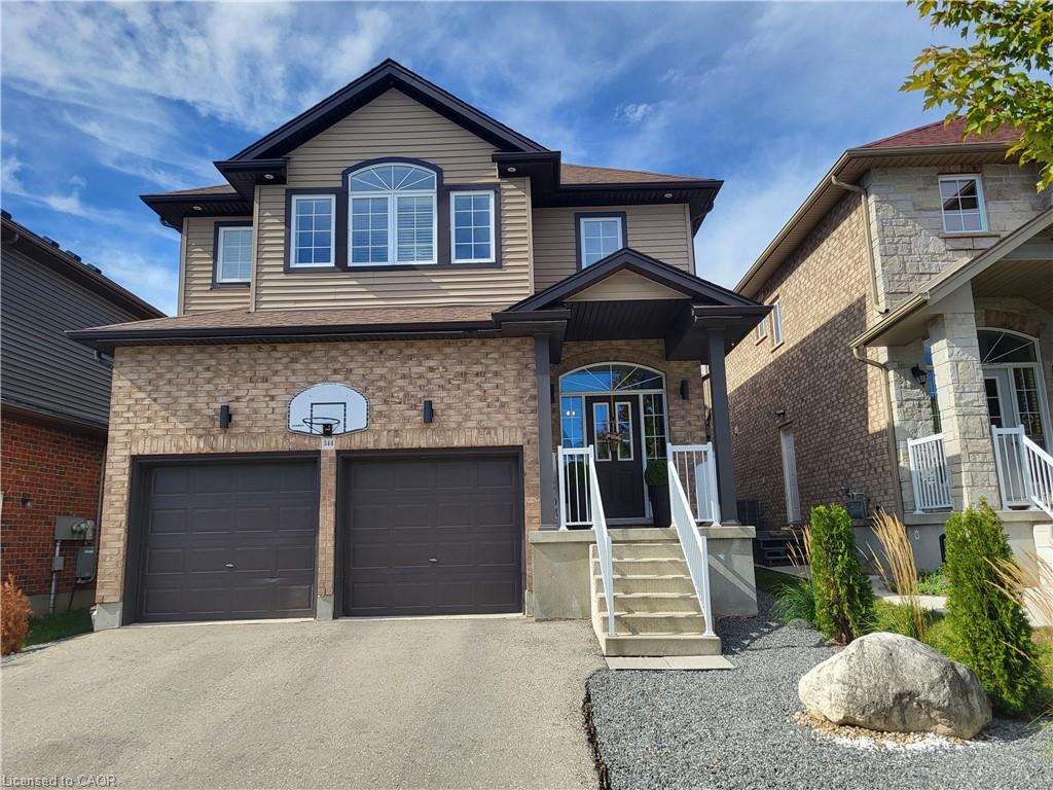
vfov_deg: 53.1
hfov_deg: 67.3
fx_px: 791
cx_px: 526
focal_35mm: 26
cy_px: 395
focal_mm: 5.4
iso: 40
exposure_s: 1/1732
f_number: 1.8
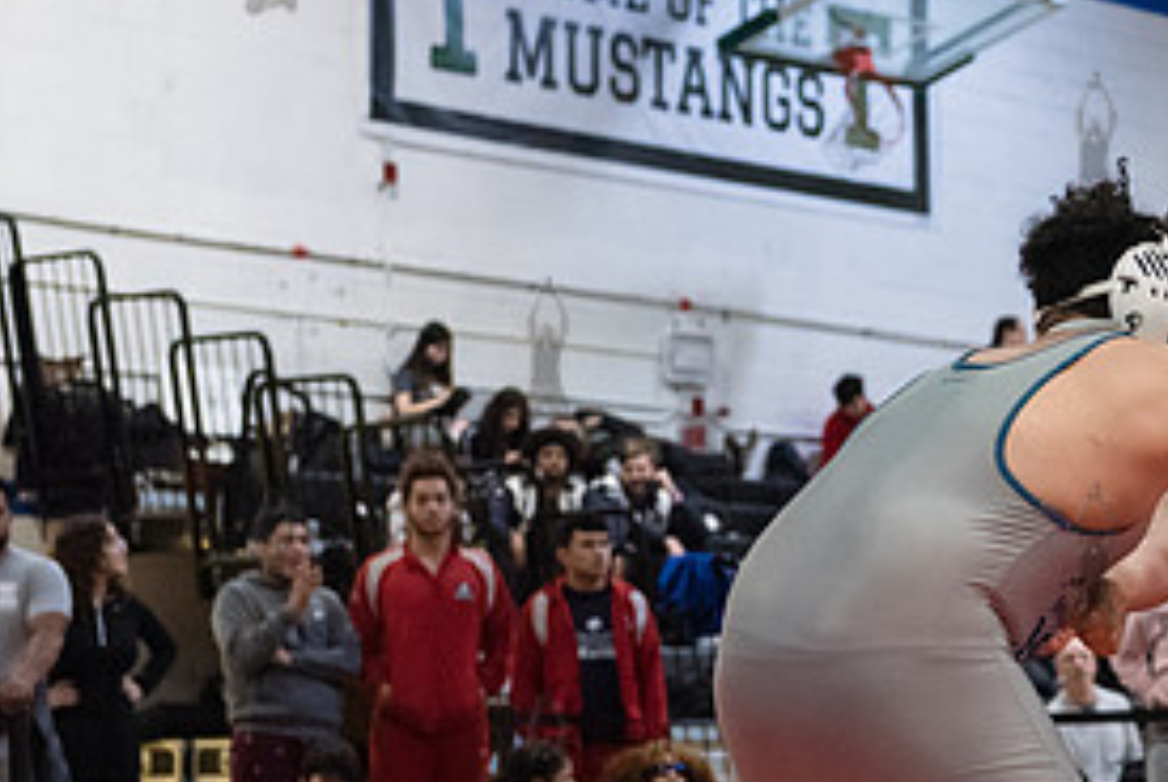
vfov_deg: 11.6
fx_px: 3832
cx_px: 1092
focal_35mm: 118
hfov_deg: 17.0
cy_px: 555
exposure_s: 1/500
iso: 8000
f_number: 3.2
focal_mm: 56
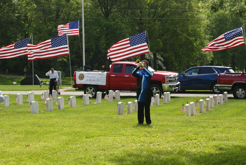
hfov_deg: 24.6
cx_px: 123
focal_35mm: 82
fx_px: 564
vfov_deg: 16.6
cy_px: 82
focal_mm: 55
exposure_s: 1/500
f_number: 9
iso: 400
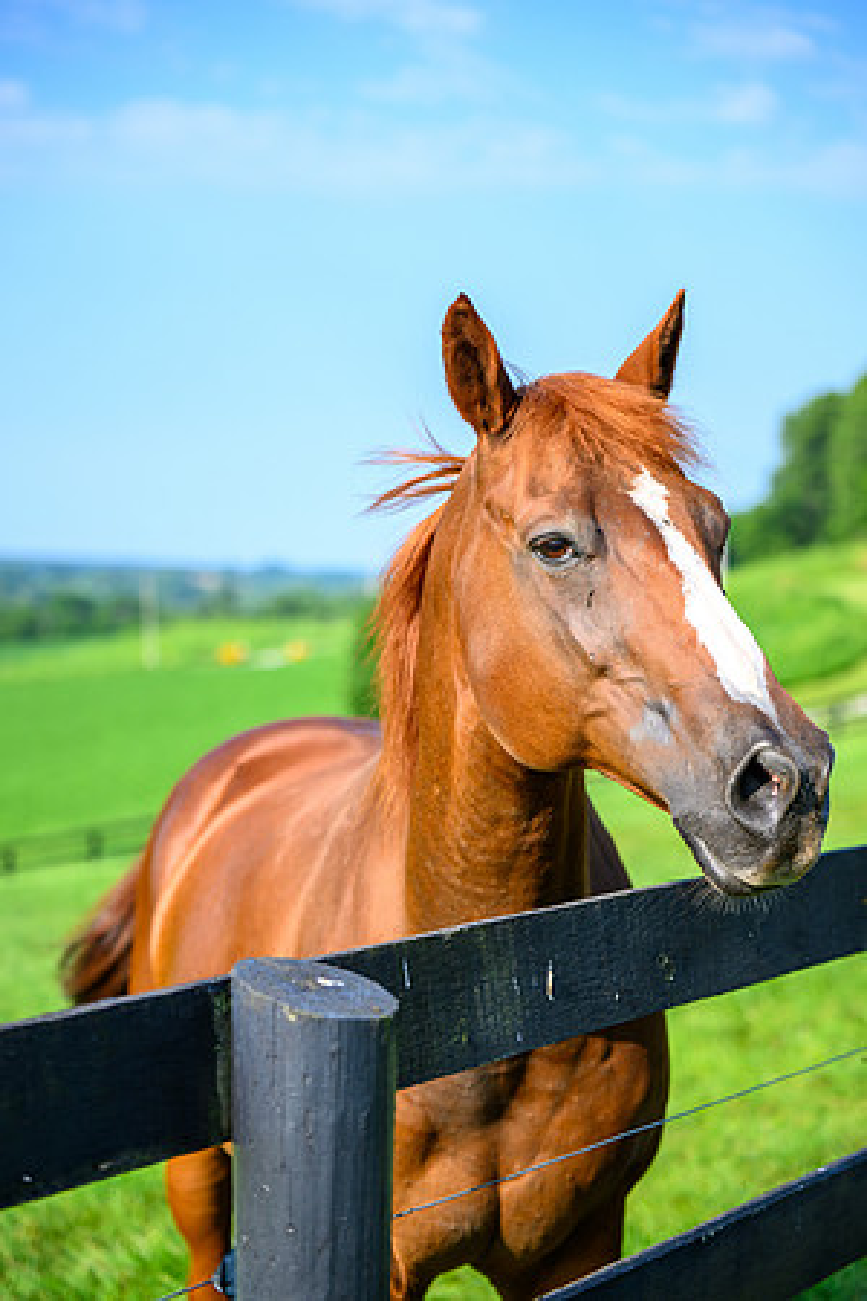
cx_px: 434
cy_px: 650
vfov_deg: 28.8
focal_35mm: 70
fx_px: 2529
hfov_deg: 19.5
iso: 100
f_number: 2.8
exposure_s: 1/1250
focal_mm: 70
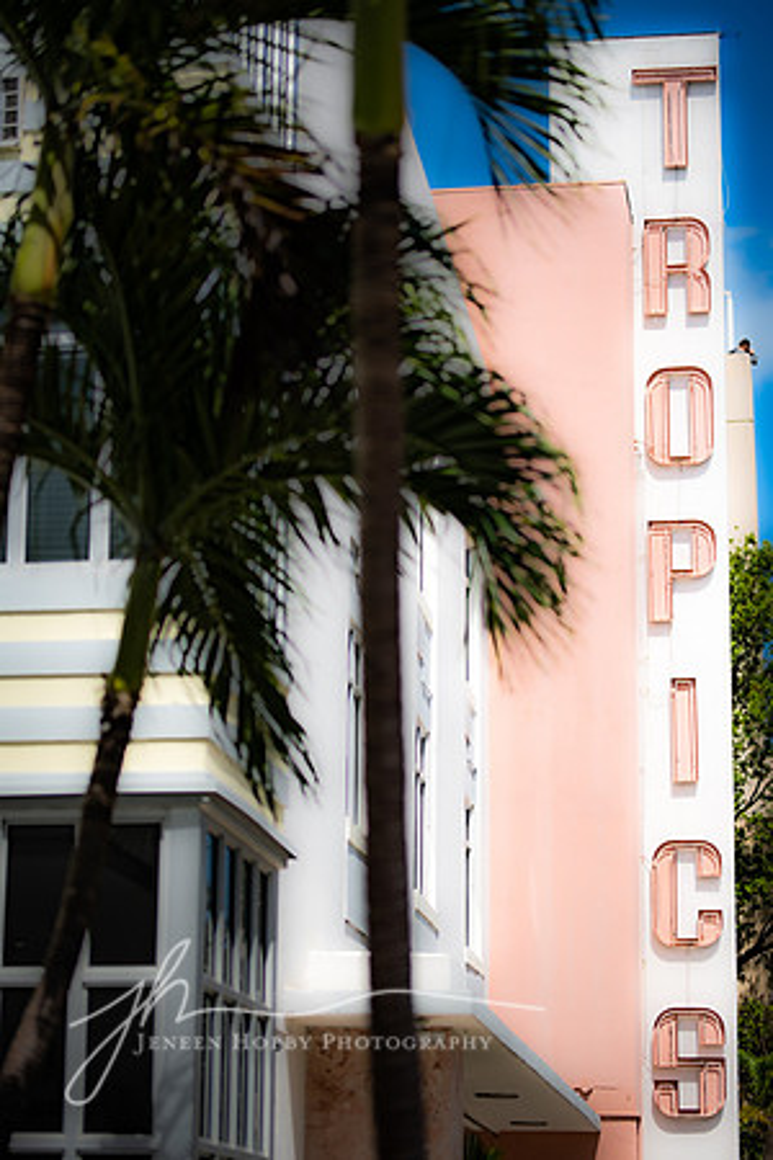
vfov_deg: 23.9
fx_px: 2737
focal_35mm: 85
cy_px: 580
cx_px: 386
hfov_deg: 16.1
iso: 64
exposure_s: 1/5000
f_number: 1.6
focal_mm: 85
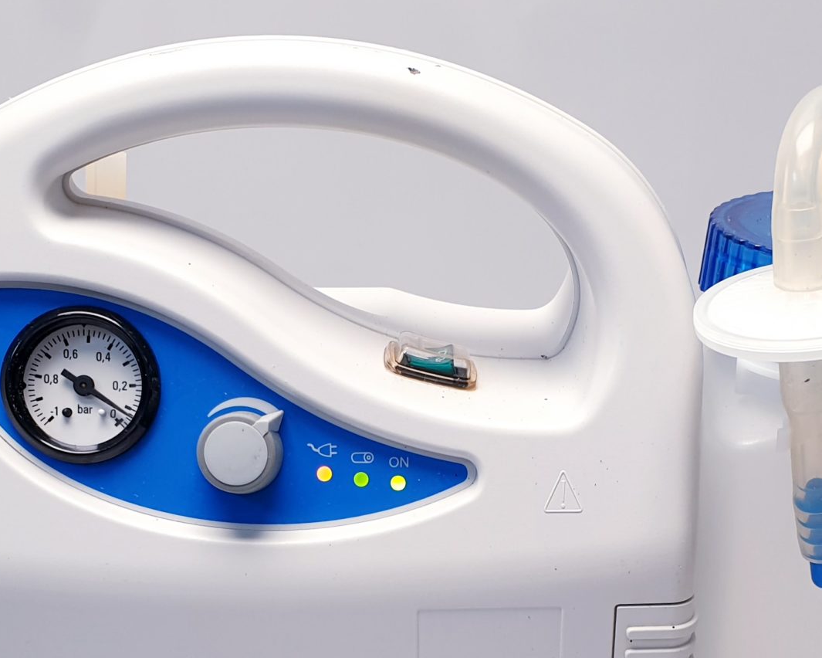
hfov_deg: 30.9
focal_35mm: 61
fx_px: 1484
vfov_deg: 24.4
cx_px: 371
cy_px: 565
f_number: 2.4
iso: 64
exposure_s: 1/50
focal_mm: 4.3
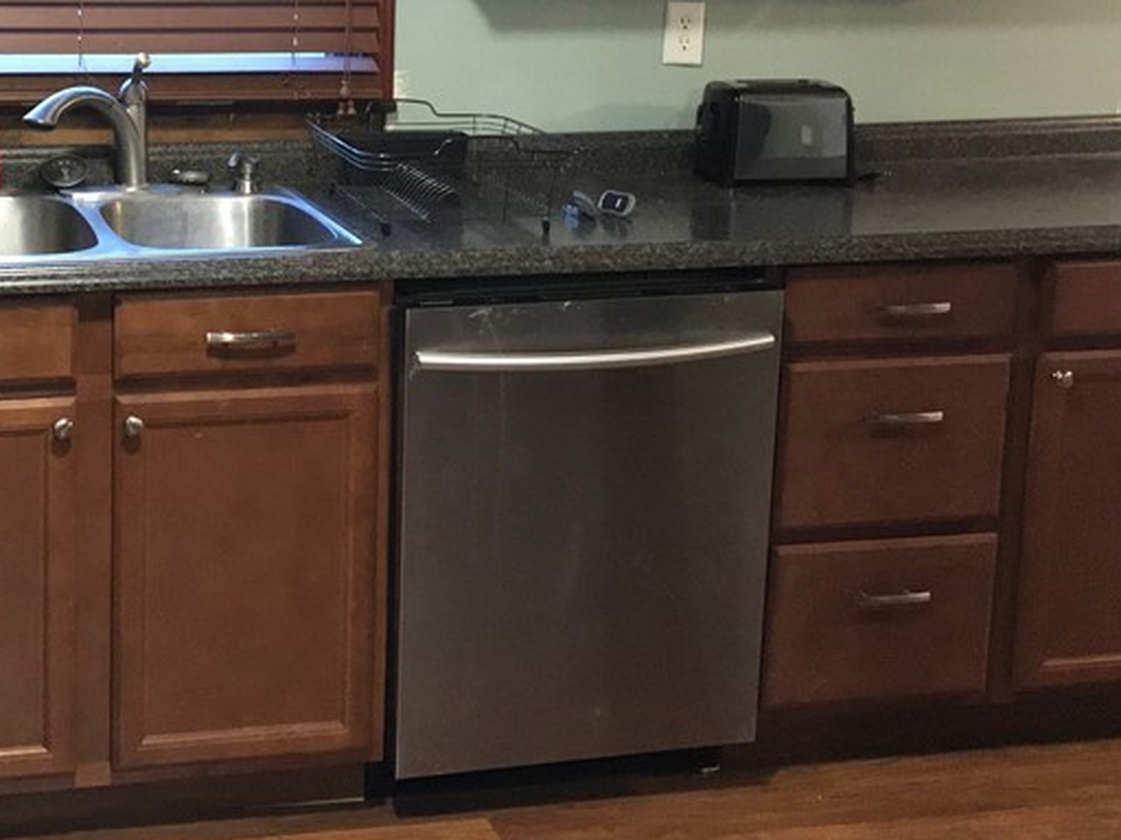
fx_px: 1813
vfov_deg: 25.6
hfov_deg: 33.2
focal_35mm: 56
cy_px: 158
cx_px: 197
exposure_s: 1/15
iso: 250
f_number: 1.8
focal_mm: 3.99
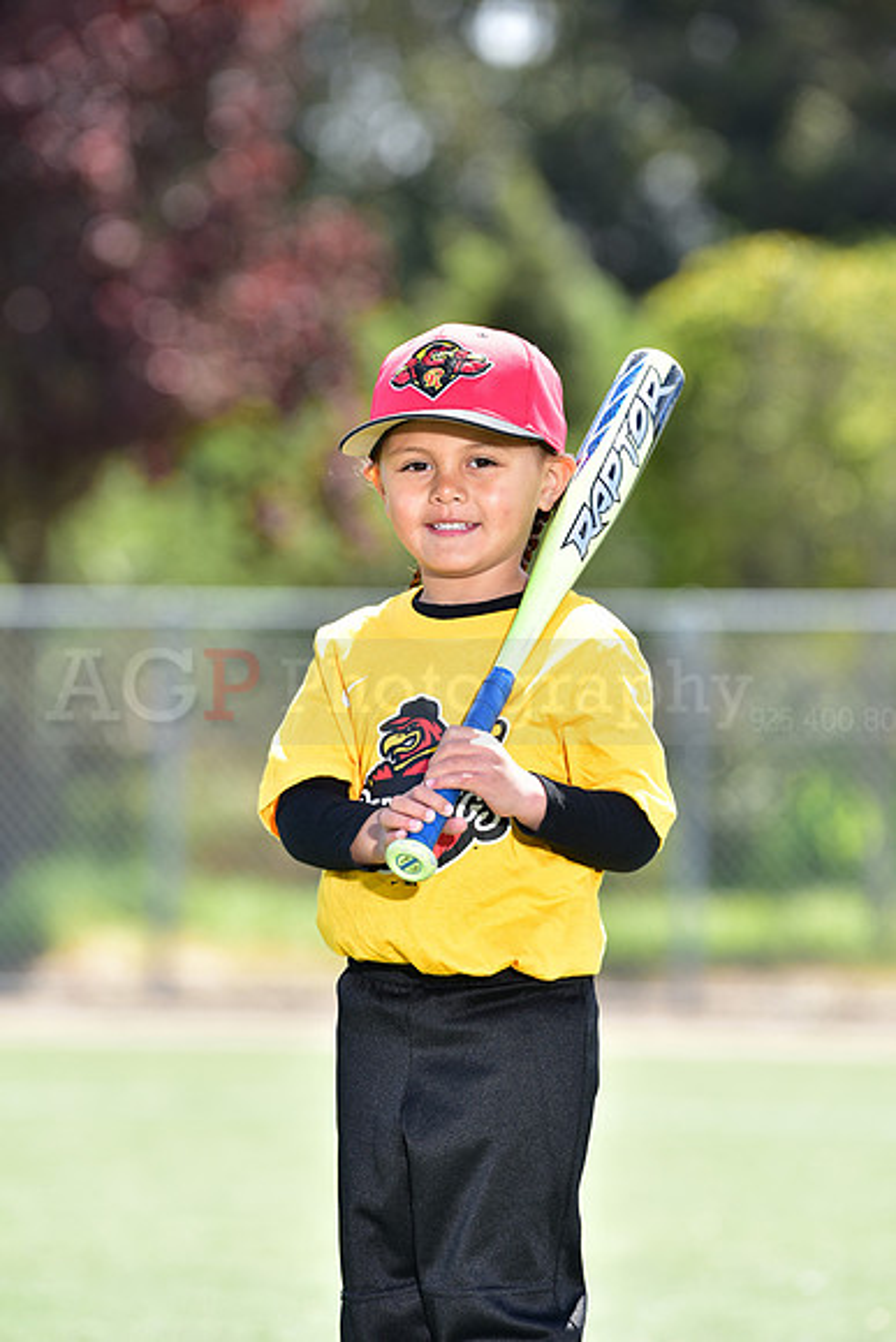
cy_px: 671
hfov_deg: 6.9
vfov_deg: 10.3
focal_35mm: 200
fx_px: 7462
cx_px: 448
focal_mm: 200
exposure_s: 1/200
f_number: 4.5
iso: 80
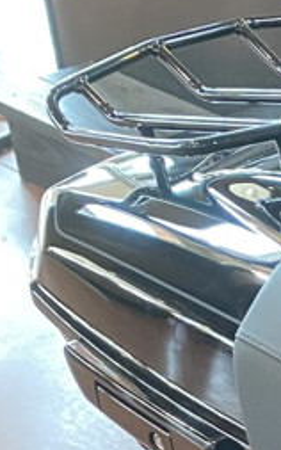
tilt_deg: -43.1
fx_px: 1422
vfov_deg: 15.6
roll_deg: -3.3
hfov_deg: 10.2
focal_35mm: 116
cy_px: 794
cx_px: 619
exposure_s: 1/60
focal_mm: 4.25
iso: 400
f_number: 1.8
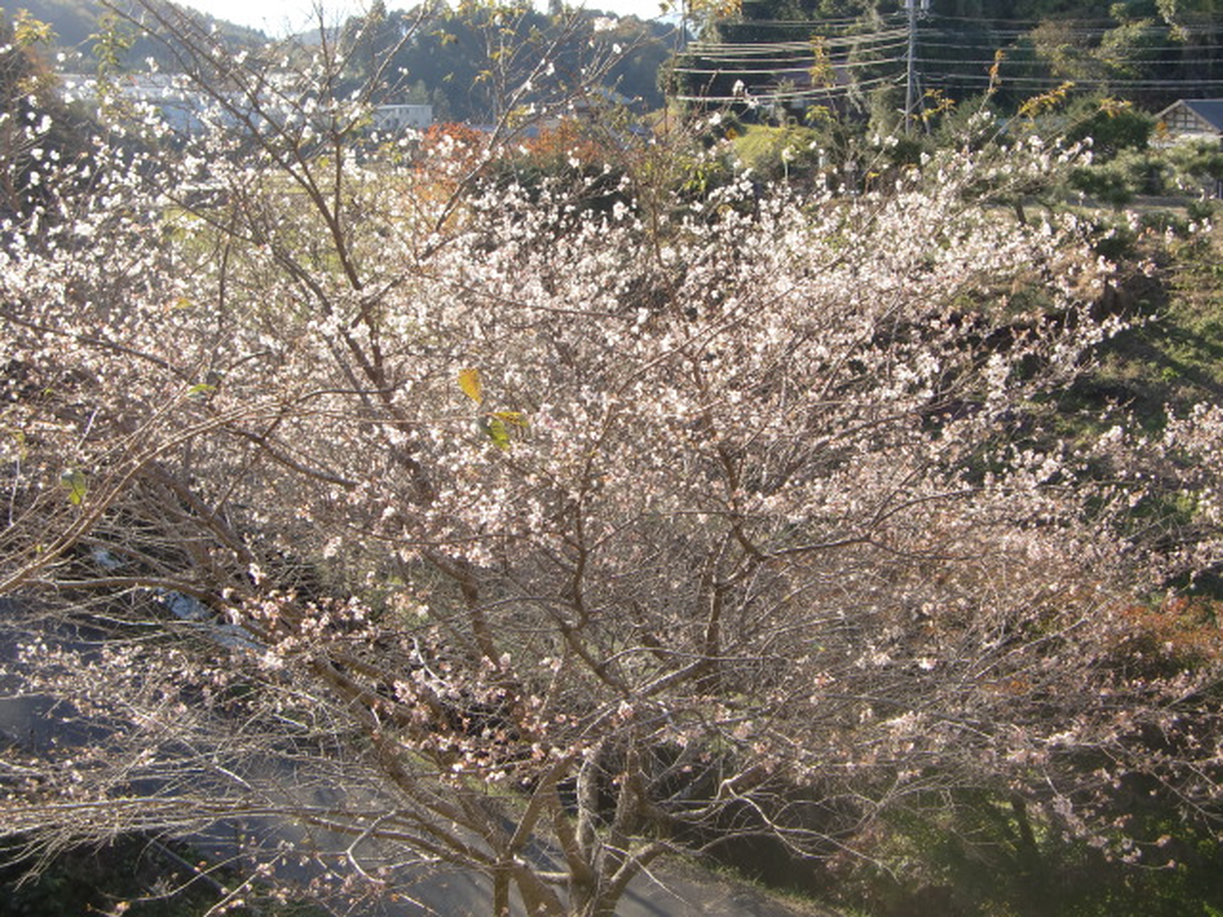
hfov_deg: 41.2
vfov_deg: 31.5
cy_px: 458
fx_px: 1625
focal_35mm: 46
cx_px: 612
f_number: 3.3
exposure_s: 1/250
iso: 64
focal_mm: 8.2
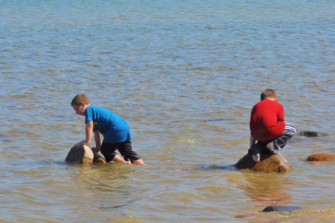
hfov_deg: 9.5
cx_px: 168
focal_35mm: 218
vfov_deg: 6.3
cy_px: 112
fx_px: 2021
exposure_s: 1/100
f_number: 32
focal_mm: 145
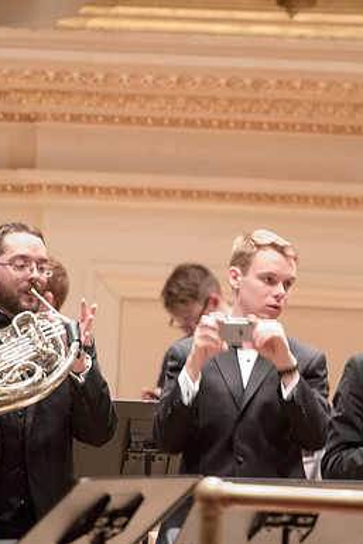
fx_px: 9111
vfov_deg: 3.4
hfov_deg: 2.3
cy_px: 272
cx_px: 280
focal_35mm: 603
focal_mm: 400
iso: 12800
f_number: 5.6
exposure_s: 1/50
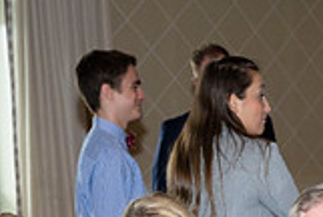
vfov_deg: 11.3
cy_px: 363
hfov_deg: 17.2
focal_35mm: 115
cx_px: 359
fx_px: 1034
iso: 1000
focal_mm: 32
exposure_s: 1/160
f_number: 5.6
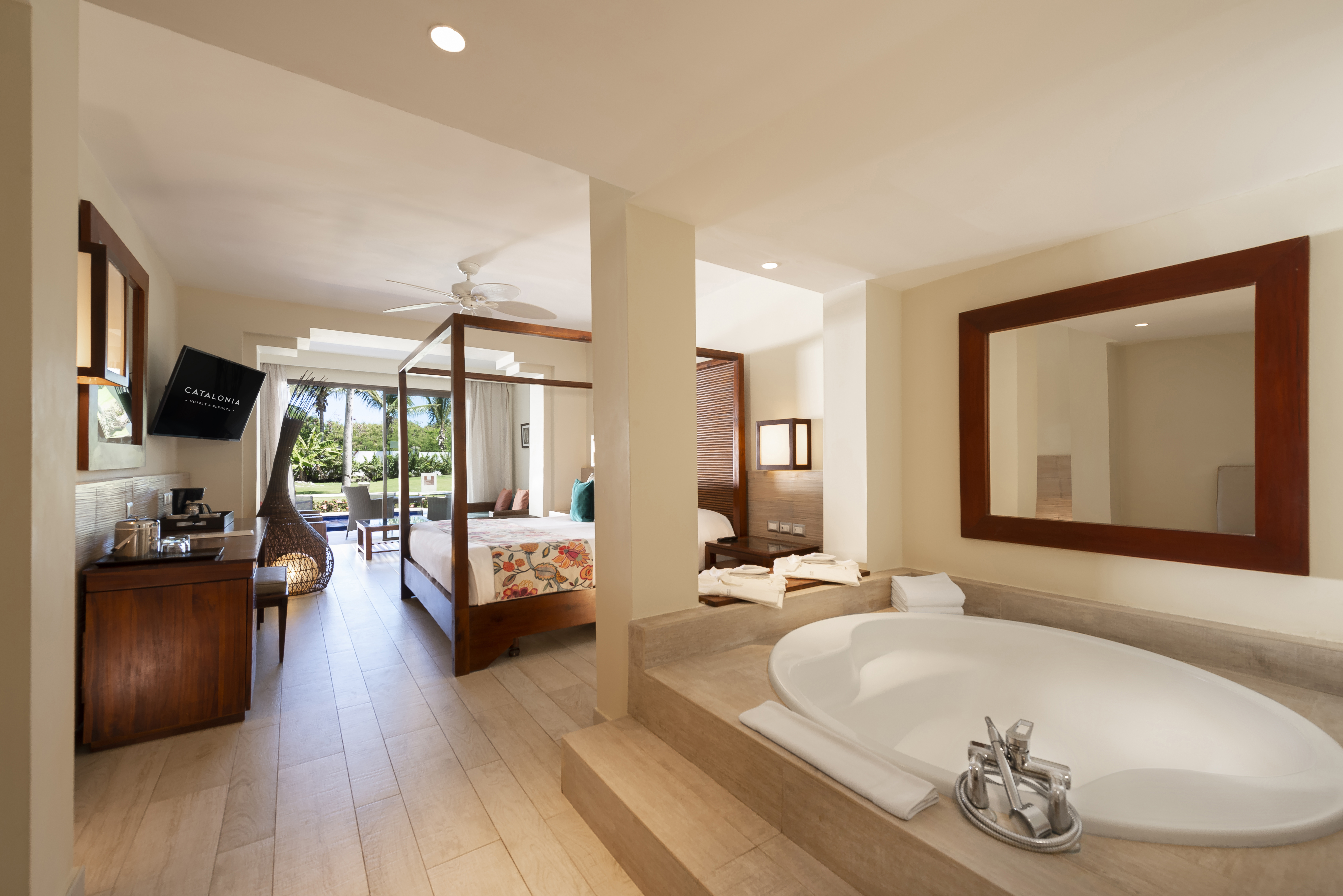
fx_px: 522
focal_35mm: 14
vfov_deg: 81.2
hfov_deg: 104.2
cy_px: 448
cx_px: 672
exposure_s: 1/10
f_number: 8
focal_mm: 14
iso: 200
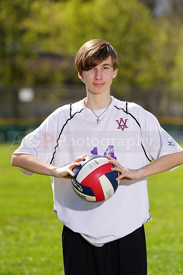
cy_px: 138
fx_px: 2126
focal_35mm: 279
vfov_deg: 7.4
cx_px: 92
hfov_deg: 4.9
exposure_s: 1/200
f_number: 7.1
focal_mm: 279
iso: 64
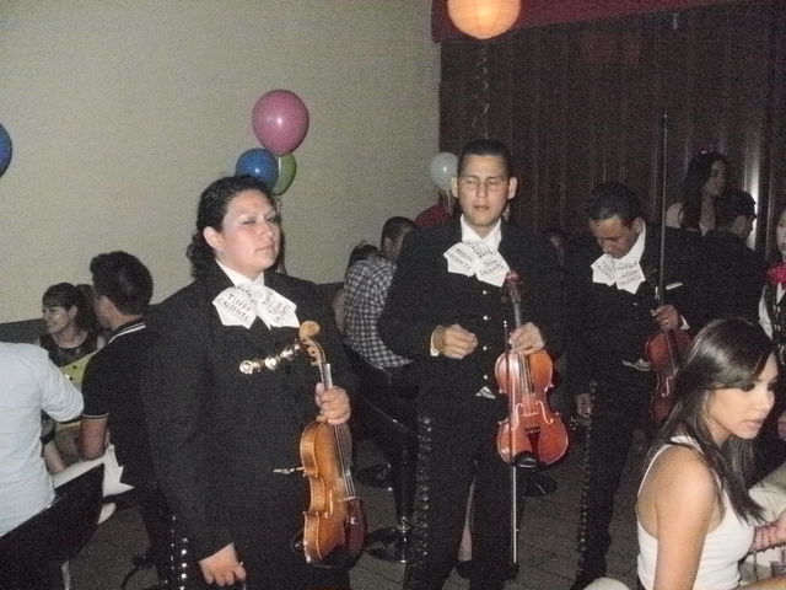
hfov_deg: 51.4
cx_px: 393
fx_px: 817
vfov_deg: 39.7
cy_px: 295
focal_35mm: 36
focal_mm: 6.3
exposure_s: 1/30
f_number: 3.5
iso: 1600
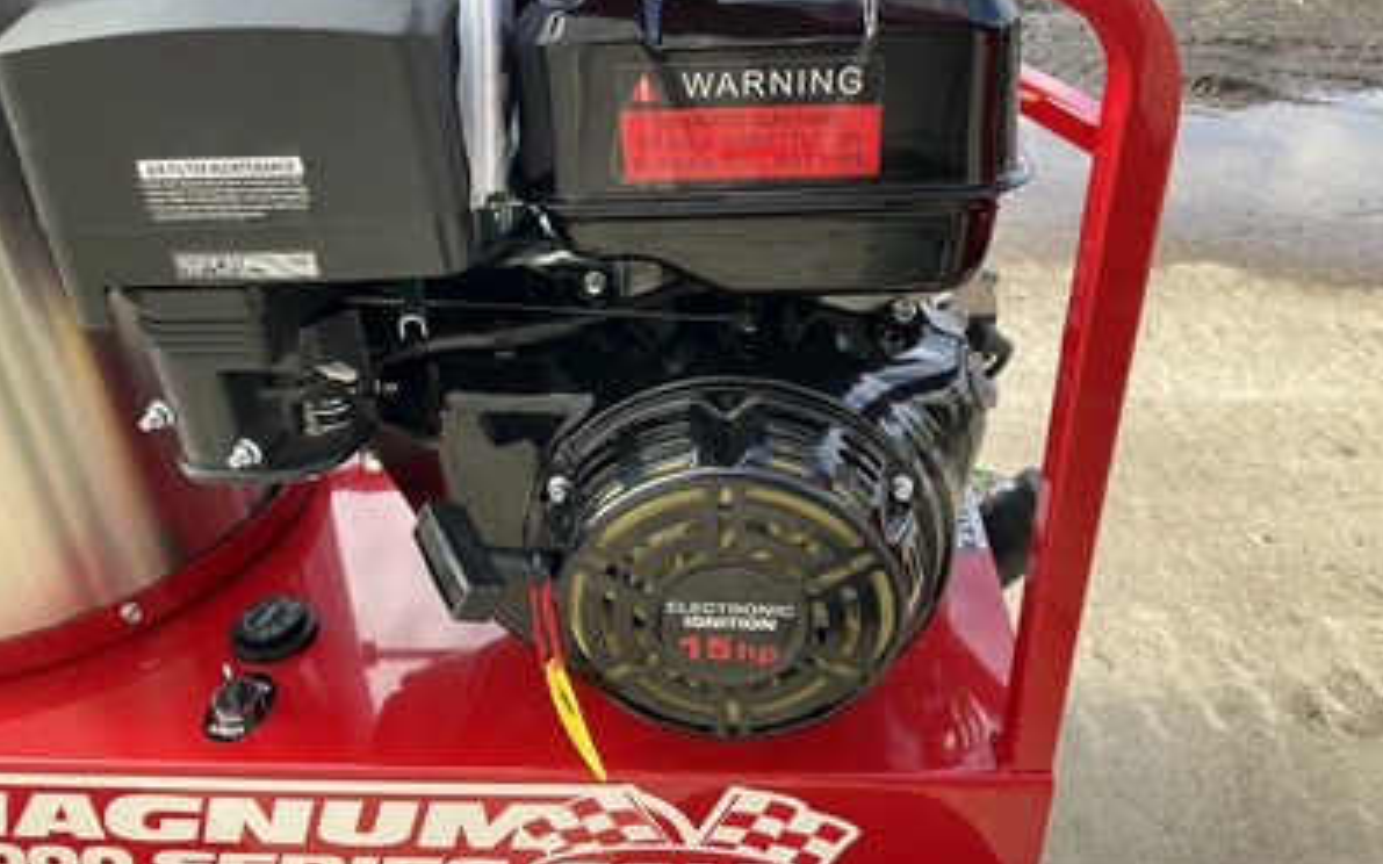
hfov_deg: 61.2
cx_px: 690
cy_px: 373
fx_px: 1168
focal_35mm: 31
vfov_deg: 40.5
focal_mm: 3
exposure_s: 1/122
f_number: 1.8
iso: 20
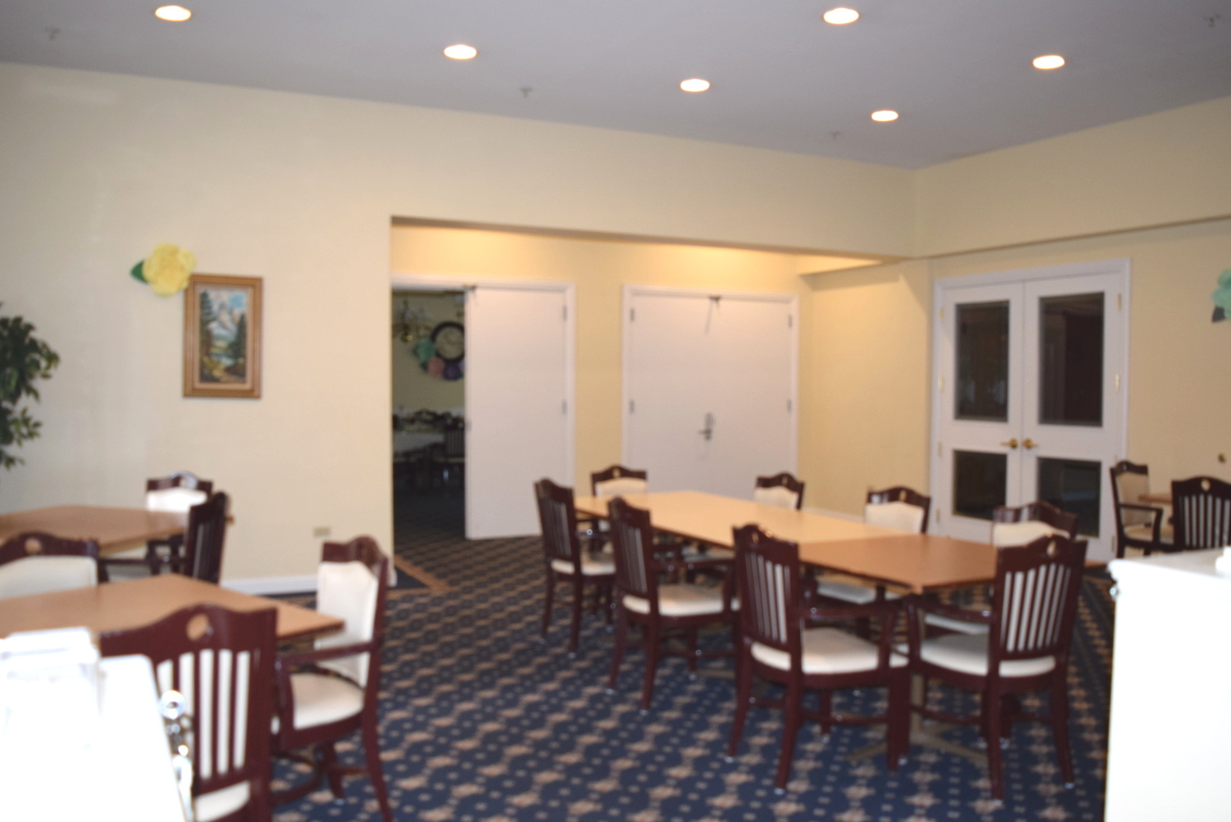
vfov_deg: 45.0
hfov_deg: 63.6
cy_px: 440
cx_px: 607
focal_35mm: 29
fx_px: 992
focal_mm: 18
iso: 800
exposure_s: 1/60
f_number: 3.5
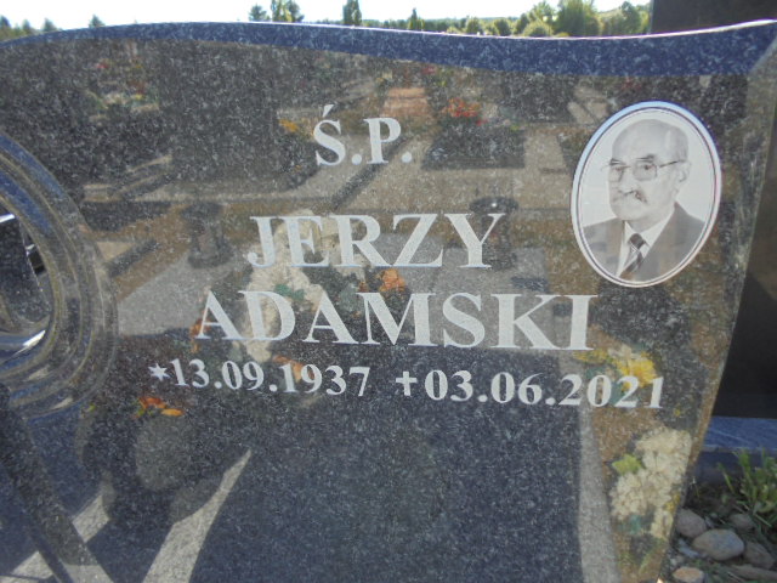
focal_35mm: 26
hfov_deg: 67.3
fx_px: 584
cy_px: 292
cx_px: 388
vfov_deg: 53.1
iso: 100
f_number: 3.5
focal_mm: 4.6
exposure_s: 1/320
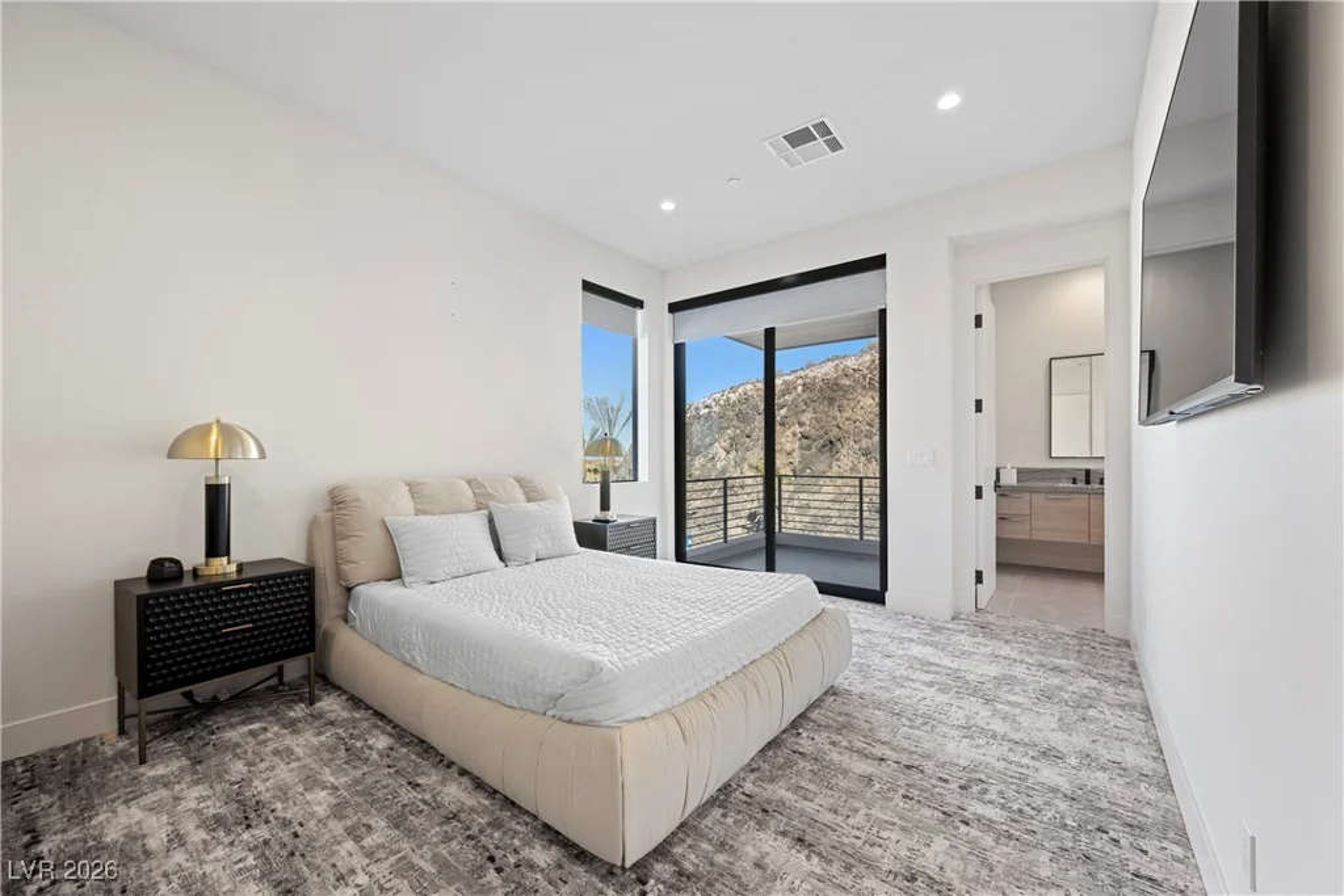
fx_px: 523
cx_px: 672
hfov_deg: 104.2
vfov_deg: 81.2
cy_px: 448
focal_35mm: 14
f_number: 8
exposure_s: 1/6
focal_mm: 14
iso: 500
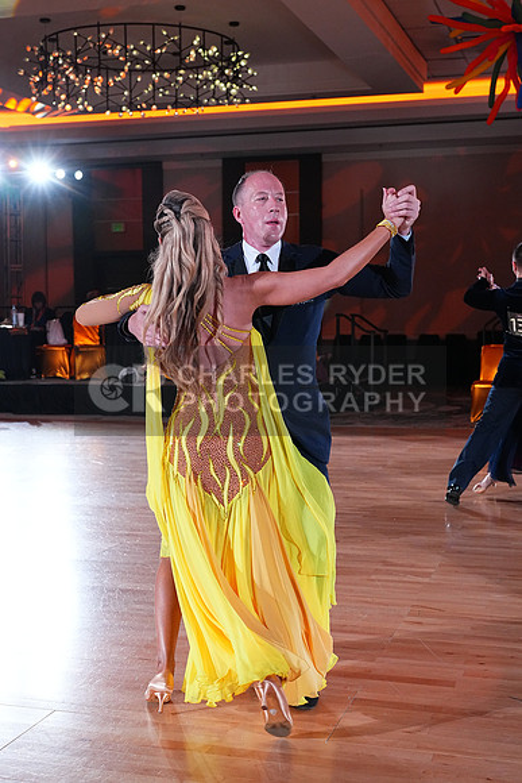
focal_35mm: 47
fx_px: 1022
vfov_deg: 41.9
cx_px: 261
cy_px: 392
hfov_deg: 28.7
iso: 5000
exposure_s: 1/400
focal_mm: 47
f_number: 5.6
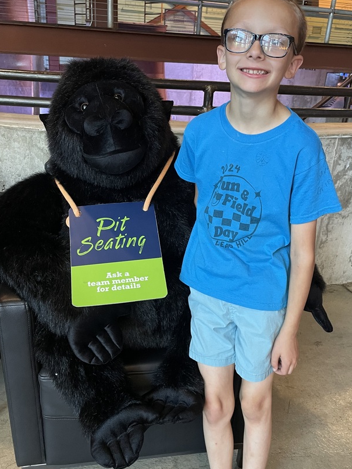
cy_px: 252
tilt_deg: -26.2
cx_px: 180
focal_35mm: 33
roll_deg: -3.3
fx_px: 448
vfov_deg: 55.3
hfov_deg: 42.9
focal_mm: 4.2
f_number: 1.6
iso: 200
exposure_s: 1/60
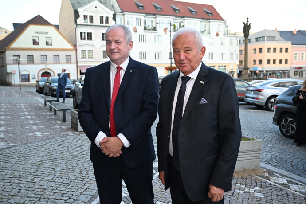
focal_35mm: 35
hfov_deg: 54.4
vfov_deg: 37.9
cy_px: 102
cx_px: 153
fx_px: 297
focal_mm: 35
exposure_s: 1/320
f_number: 4.5
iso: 800
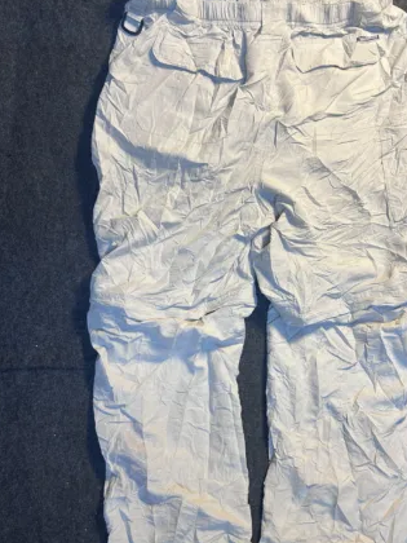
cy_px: 295
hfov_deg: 42.7
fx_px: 517
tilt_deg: -55.2
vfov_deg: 55.3
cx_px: 249
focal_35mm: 33
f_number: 1.5
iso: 64
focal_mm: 5.7
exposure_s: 1/50
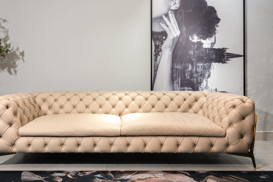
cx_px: 124
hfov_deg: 61.8
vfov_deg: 43.6
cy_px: 85
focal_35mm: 30
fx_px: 227
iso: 100
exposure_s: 1/25
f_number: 8
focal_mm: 24
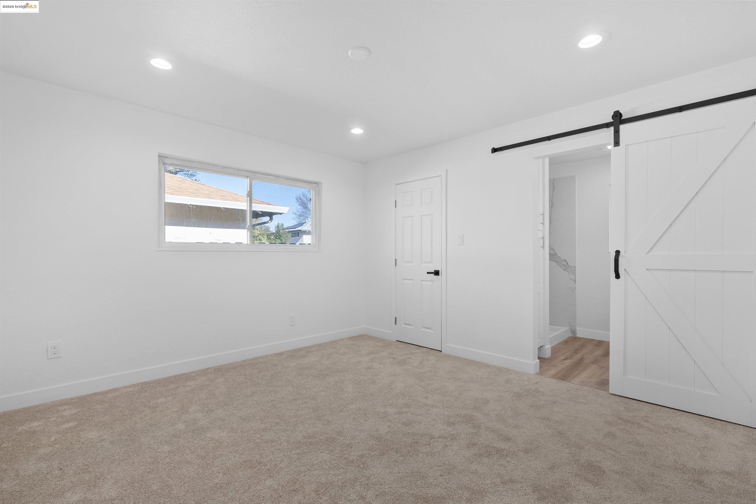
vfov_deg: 73.8
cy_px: 252
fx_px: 336
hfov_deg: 96.7
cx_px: 378
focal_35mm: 16
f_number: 9
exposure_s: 1/25
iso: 800
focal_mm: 16
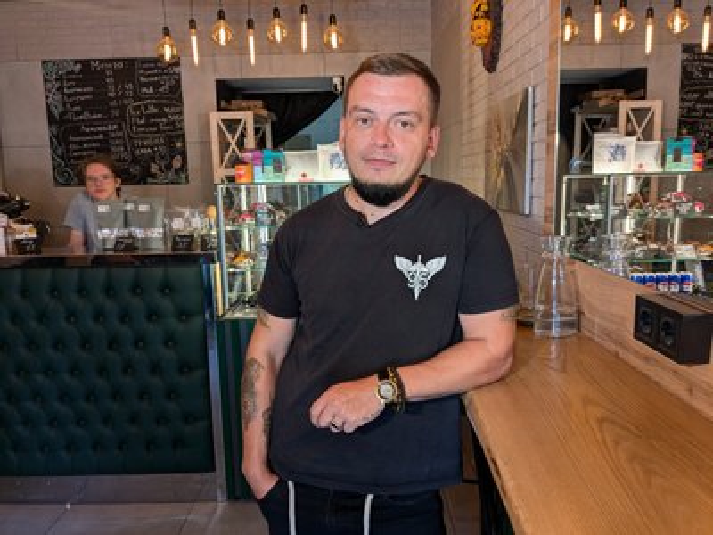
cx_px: 356
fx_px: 556
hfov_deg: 65.3
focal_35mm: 27
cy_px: 268
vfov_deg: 51.4
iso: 110
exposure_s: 1/33.3
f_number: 1.73
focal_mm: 4.38
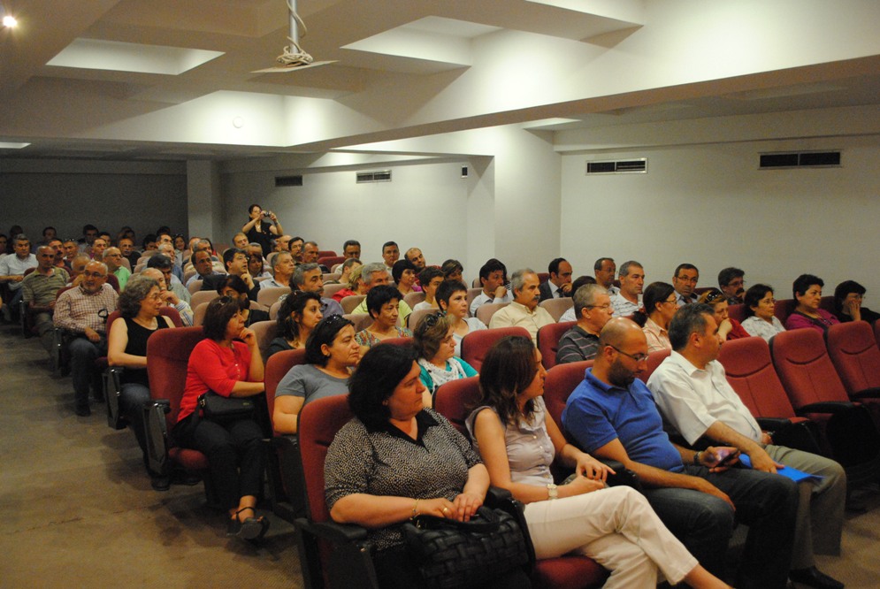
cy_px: 294
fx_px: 808
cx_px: 440
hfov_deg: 57.2
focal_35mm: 33
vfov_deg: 40.1
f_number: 4
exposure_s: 1/30
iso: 1600
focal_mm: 22
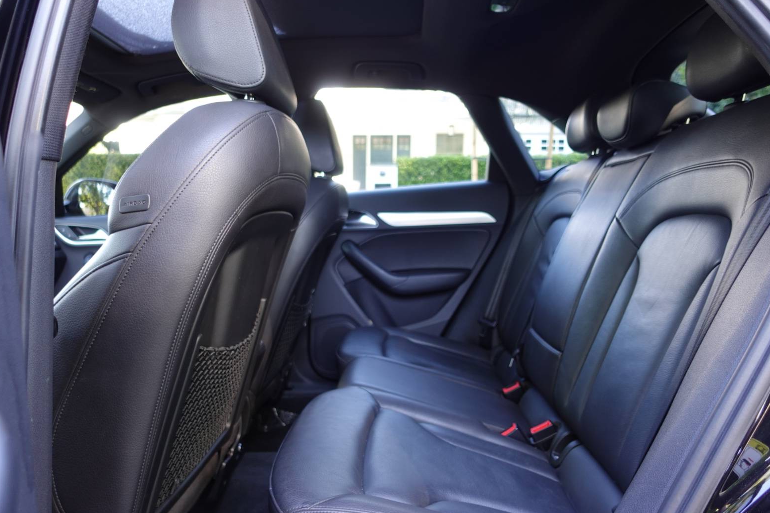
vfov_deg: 51.3
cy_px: 255
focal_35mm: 25
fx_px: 535
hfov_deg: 71.5
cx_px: 379
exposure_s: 1/30
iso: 160
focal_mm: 9.4
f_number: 1.8
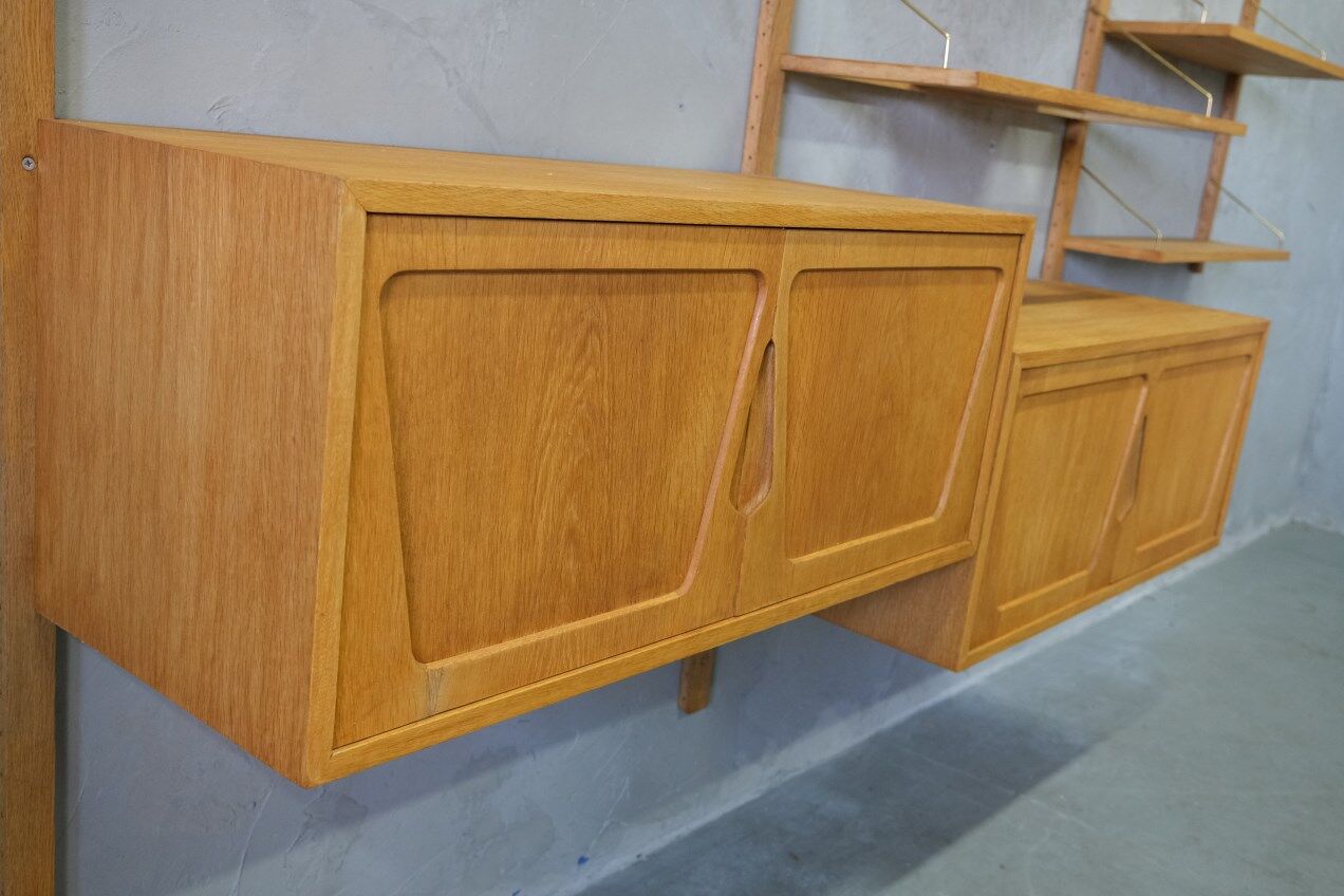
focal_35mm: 33
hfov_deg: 57.2
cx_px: 672
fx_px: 1232
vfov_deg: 40.0
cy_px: 448
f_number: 4
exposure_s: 1/30
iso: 1600
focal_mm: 22.3
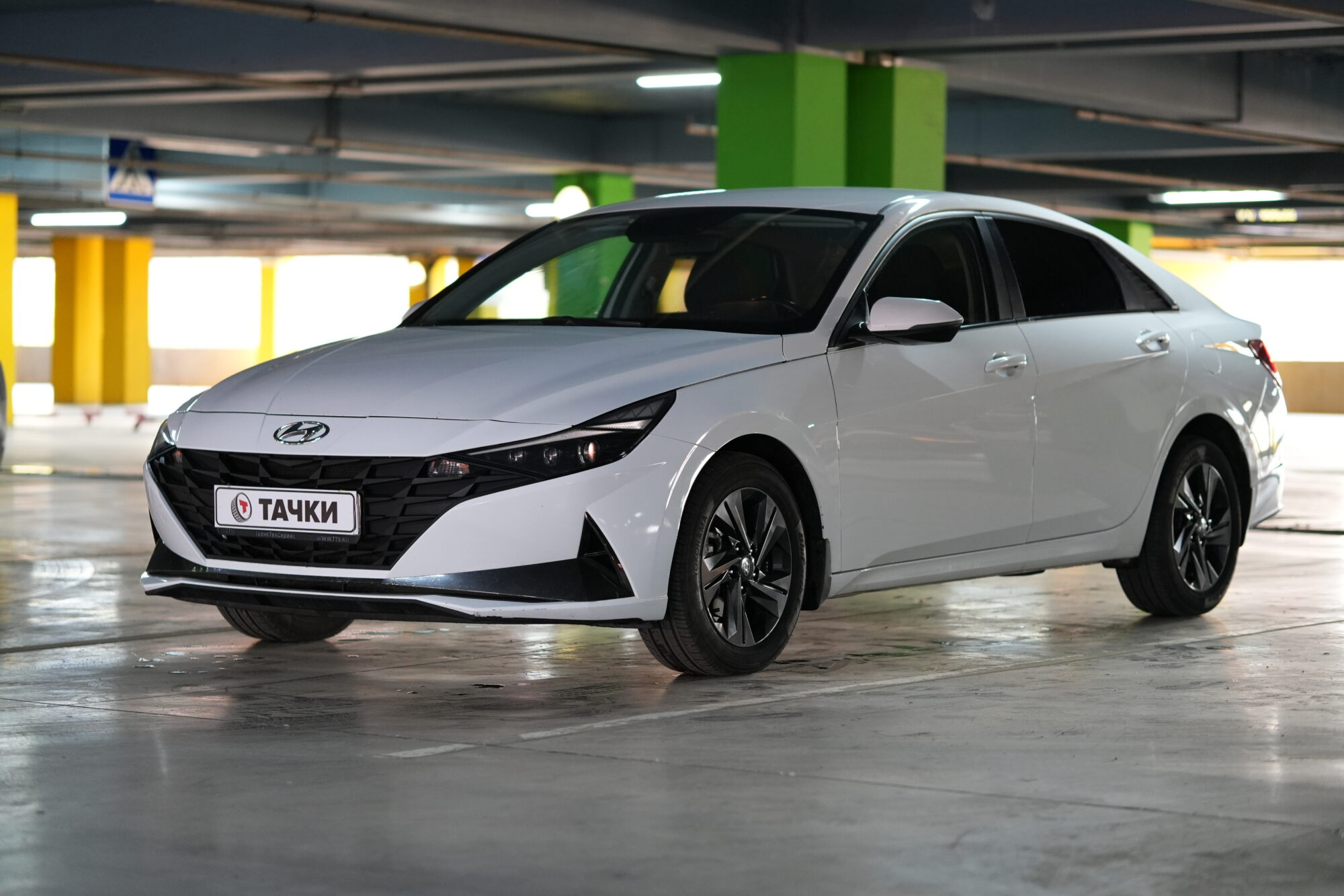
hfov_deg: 24.2
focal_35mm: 84
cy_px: 448
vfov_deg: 16.3
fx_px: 3136
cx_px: 672
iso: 800
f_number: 1.4
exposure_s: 1/125
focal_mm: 56
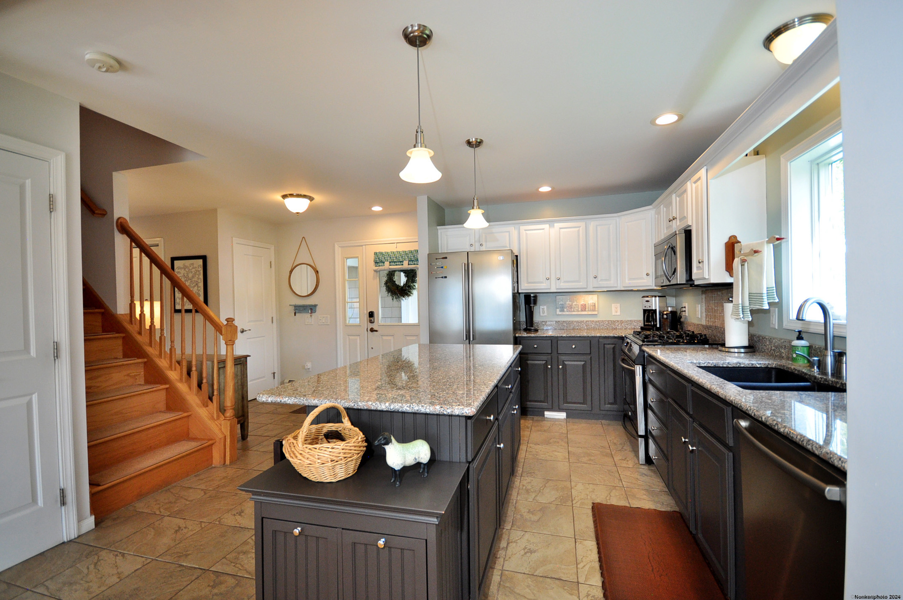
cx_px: 452
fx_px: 376
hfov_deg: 100.5
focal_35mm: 15
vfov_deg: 77.2
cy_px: 300
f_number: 4
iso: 640
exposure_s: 1/125
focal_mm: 10
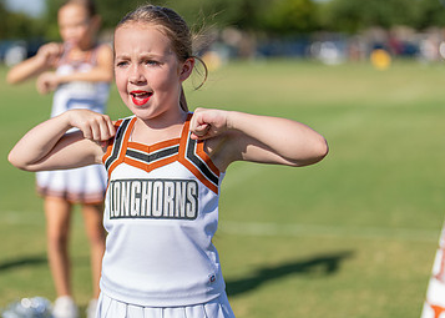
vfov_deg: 16.8
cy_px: 190
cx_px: 189
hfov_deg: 23.4
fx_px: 1074
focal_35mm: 85
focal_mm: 50
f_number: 1.2
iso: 100
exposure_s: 1/8000
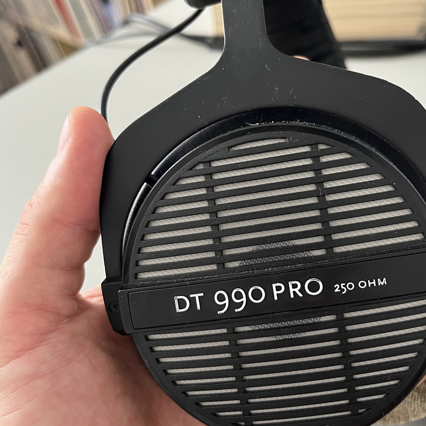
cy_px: 202
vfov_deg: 42.8
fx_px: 543
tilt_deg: -42.2
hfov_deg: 42.6
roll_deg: +12.3
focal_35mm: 39
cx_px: 258
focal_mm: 5.1
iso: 500
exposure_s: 1/60
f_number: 1.6
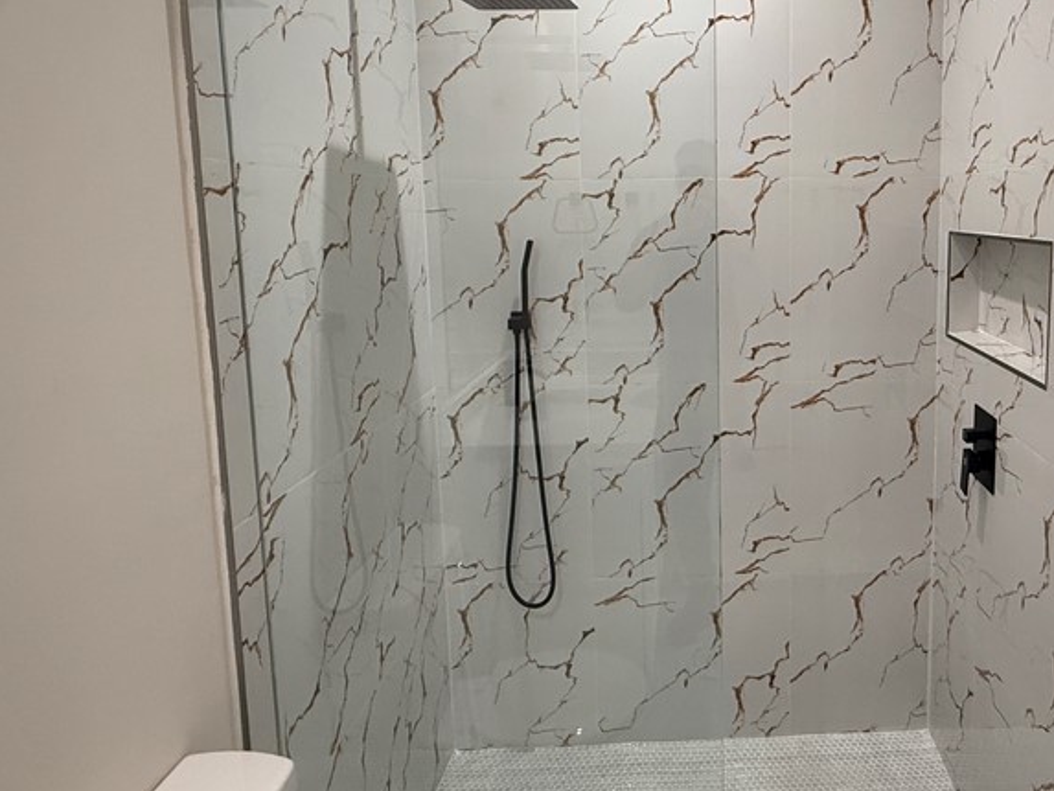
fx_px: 761
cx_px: 730
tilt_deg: -5.6
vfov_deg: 54.2
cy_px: 292
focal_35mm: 25
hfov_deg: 66.8
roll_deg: +0.3
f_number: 2.2
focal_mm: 2.22
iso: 250
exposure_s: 1/120
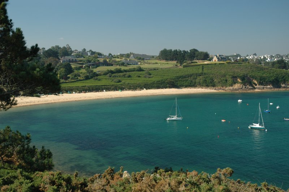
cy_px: 96
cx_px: 144
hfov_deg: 38.9
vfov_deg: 26.4
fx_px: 409
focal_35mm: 51
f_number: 6.3
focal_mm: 34
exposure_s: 1/125
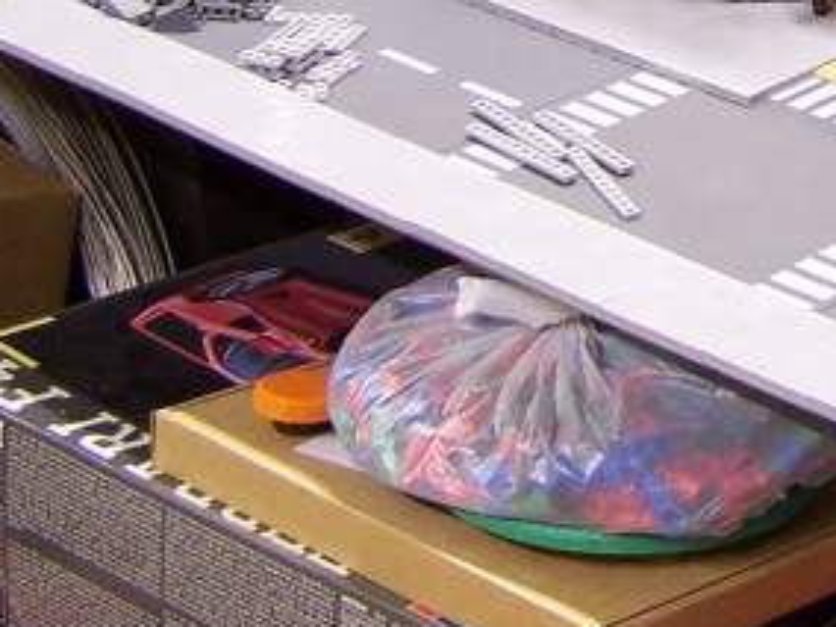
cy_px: -283
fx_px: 3309
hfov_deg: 13.6
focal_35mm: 137
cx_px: 1219
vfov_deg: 10.5
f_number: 2.8
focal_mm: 6.3
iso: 80
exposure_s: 1/6
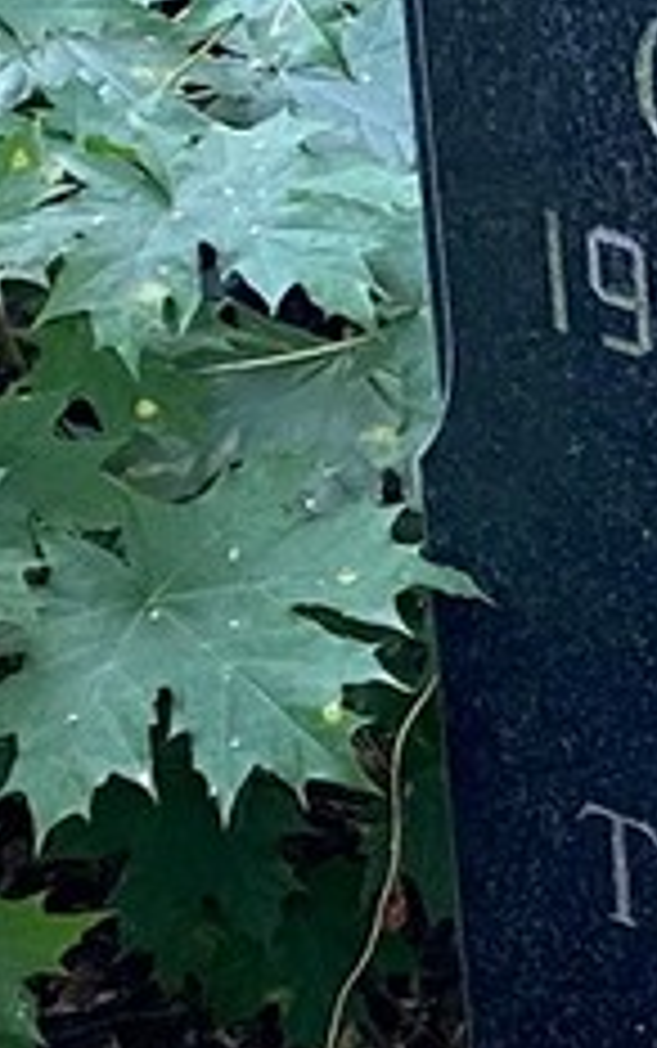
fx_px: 4861
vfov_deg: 12.3
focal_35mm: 170
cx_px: 1215
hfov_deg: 7.5
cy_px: 477
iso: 125
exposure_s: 1/74
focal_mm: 4.25
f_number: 1.8
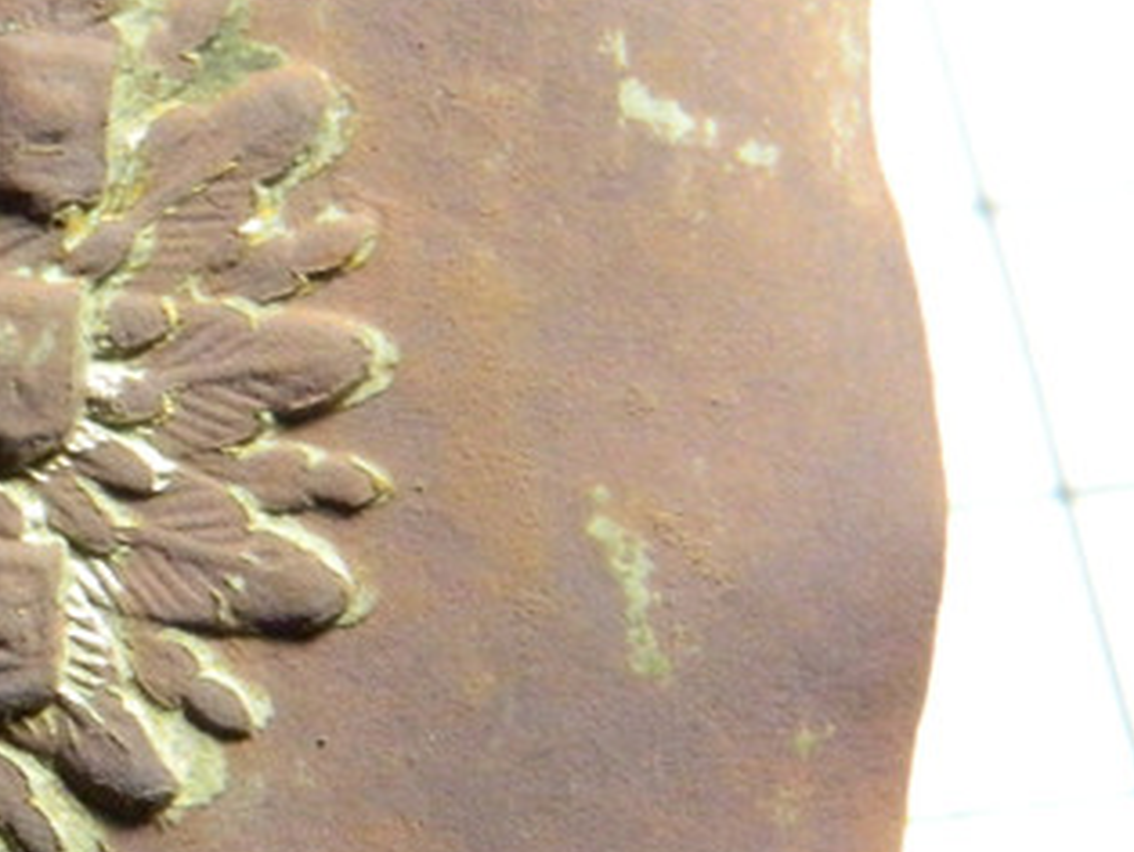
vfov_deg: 5.2
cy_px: 643
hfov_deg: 6.8
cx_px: -627
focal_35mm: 285
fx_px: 9344
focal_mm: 15.1
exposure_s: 1/25
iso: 400
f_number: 4.2
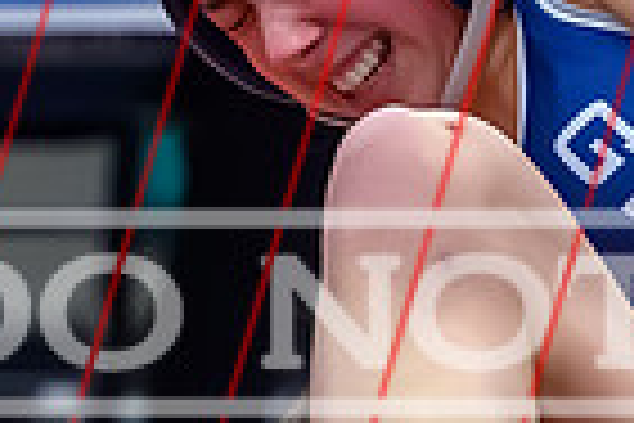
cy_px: 471
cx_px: 592
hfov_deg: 2.2
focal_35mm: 941
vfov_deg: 1.5
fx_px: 16571
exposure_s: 1/640
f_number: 2.8
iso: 10000
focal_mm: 150
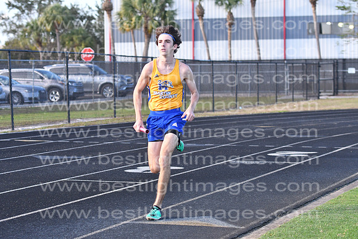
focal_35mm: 112
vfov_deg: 12.2
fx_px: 1119
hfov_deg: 18.2
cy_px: 120
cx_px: 179
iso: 1000
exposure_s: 1/2000
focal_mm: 75
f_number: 4
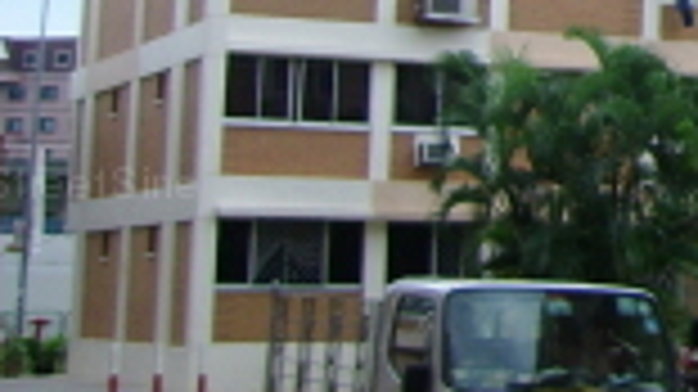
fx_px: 2497
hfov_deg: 14.4
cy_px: -261
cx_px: 1175
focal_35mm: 135
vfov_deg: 8.7
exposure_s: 1/50
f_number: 2.8
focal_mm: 5.95
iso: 100
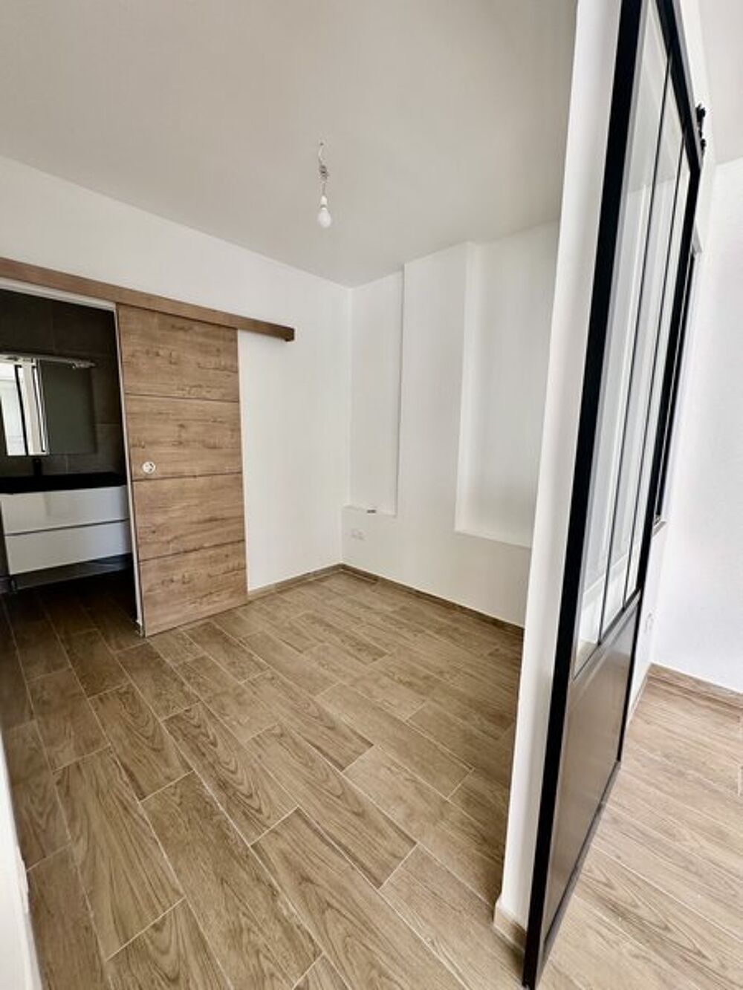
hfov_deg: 85.7
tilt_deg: -8.1
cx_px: 372
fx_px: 401
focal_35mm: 14
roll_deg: -1.4
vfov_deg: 102.1
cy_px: 495
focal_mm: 2.22
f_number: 2.2
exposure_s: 1/99
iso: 100
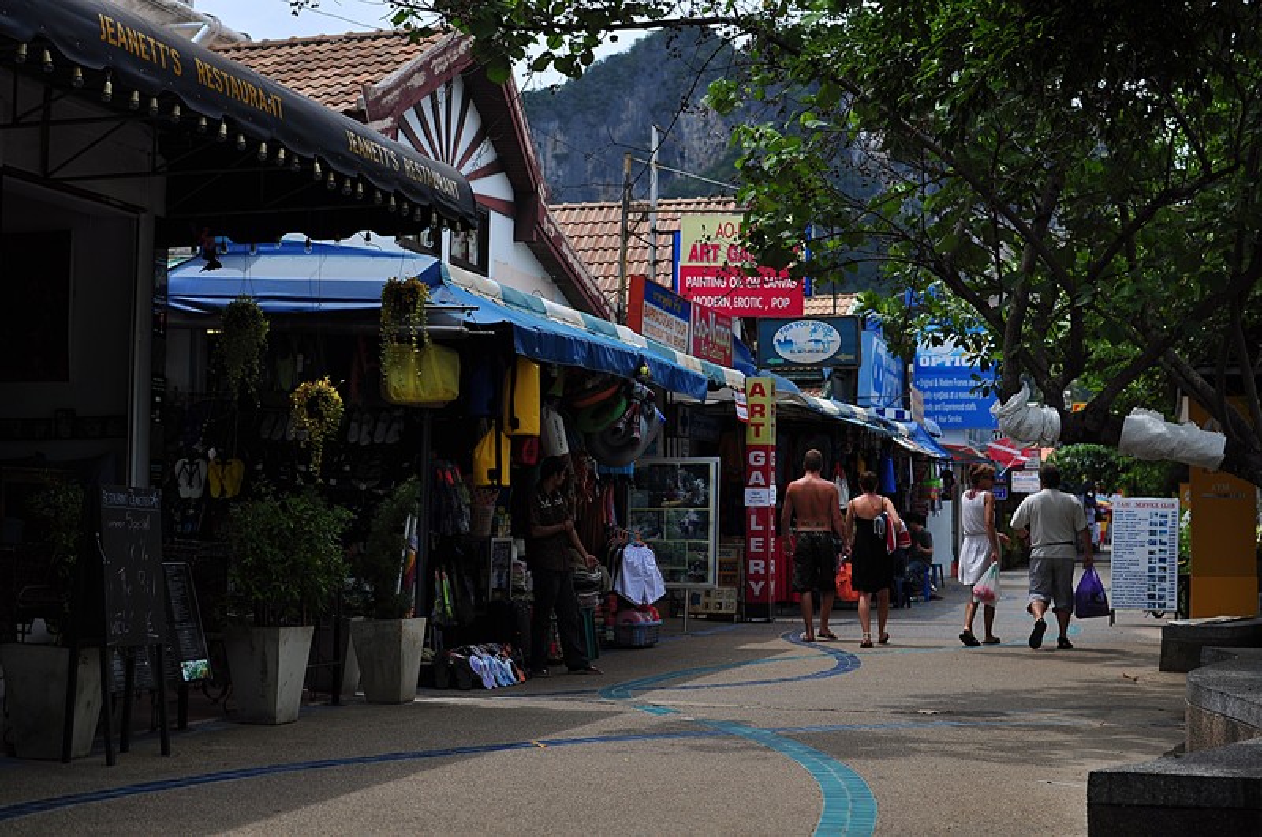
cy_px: 418
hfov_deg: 37.9
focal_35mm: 52
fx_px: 1838
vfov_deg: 25.7
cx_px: 631
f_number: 2.8
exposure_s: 1/4000
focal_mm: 35
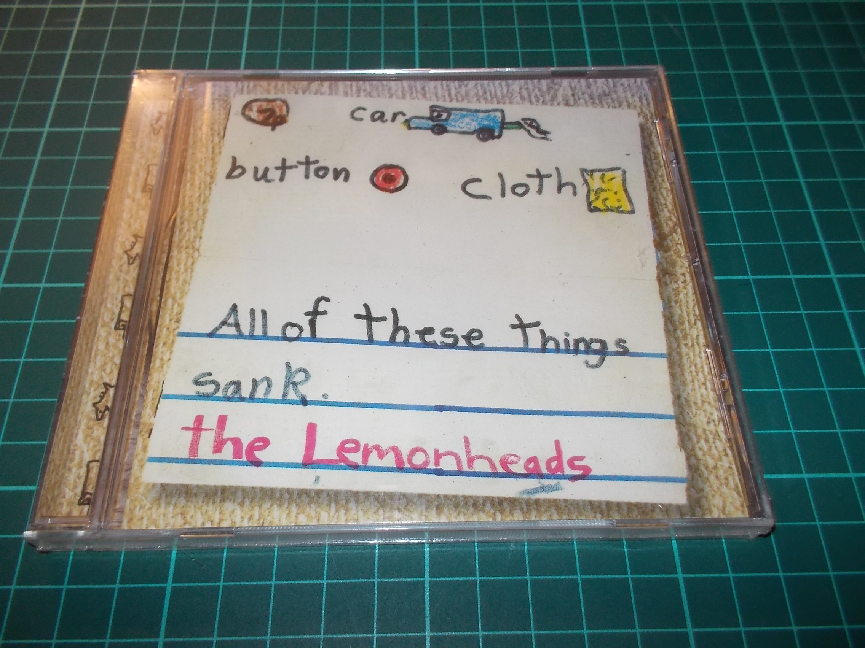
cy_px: 324
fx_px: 725
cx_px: 432
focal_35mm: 29
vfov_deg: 48.2
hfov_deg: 61.7
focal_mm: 4.1
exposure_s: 1/30
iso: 200
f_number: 3.3
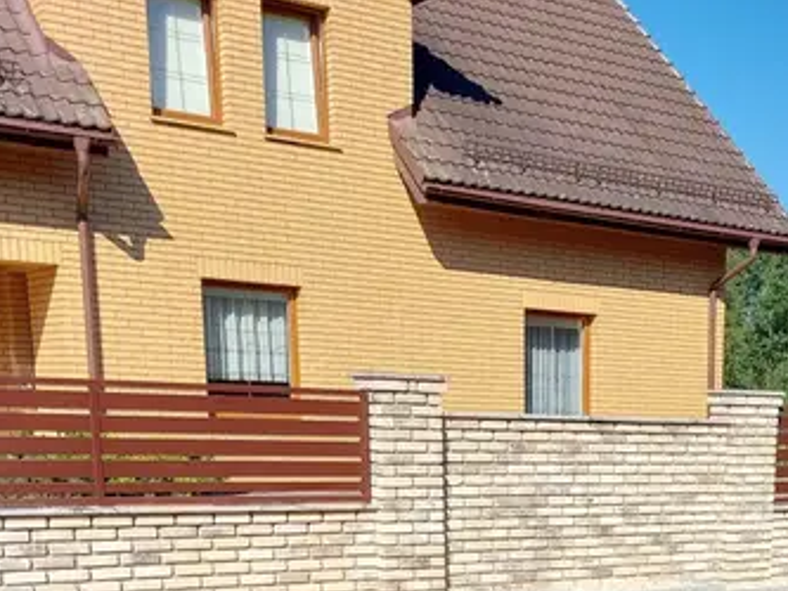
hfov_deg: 30.8
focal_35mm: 60
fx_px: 1366
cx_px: 698
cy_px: 704
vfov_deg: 22.5
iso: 25
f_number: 1.8
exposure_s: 1/615
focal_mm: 5.23
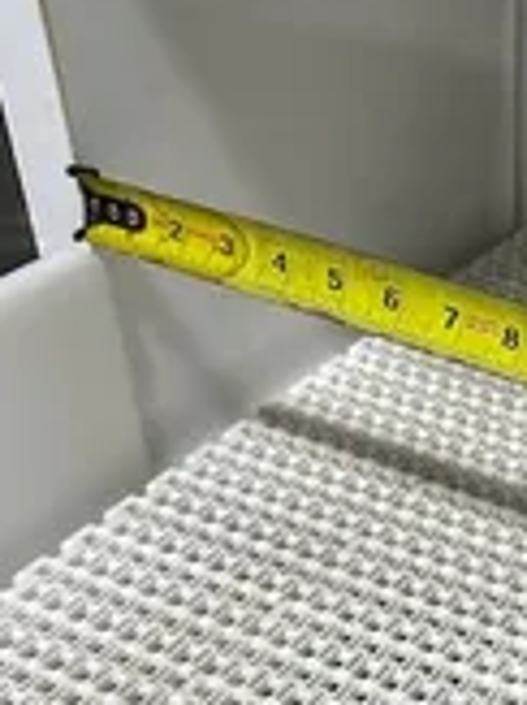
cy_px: 644
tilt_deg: -43.1
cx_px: 631
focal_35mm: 59
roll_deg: -1.3
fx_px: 1199
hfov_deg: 22.8
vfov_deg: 31.1
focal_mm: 6.86
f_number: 1.78
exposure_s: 1/120
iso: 200
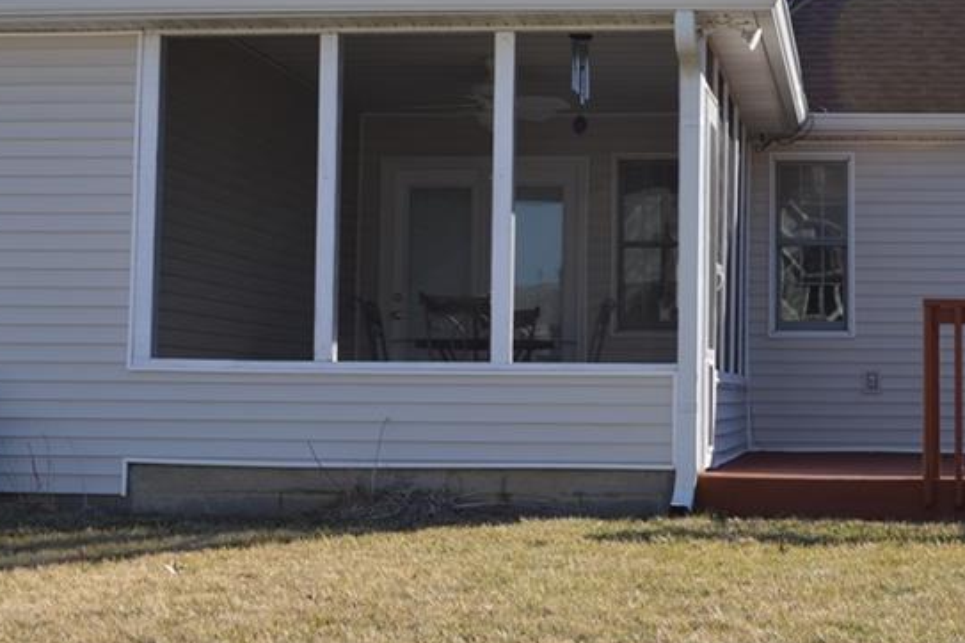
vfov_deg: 17.2
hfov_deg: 25.4
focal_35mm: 79
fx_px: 2117
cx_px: 713
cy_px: 155
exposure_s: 1/200
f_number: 8
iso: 100
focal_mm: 28
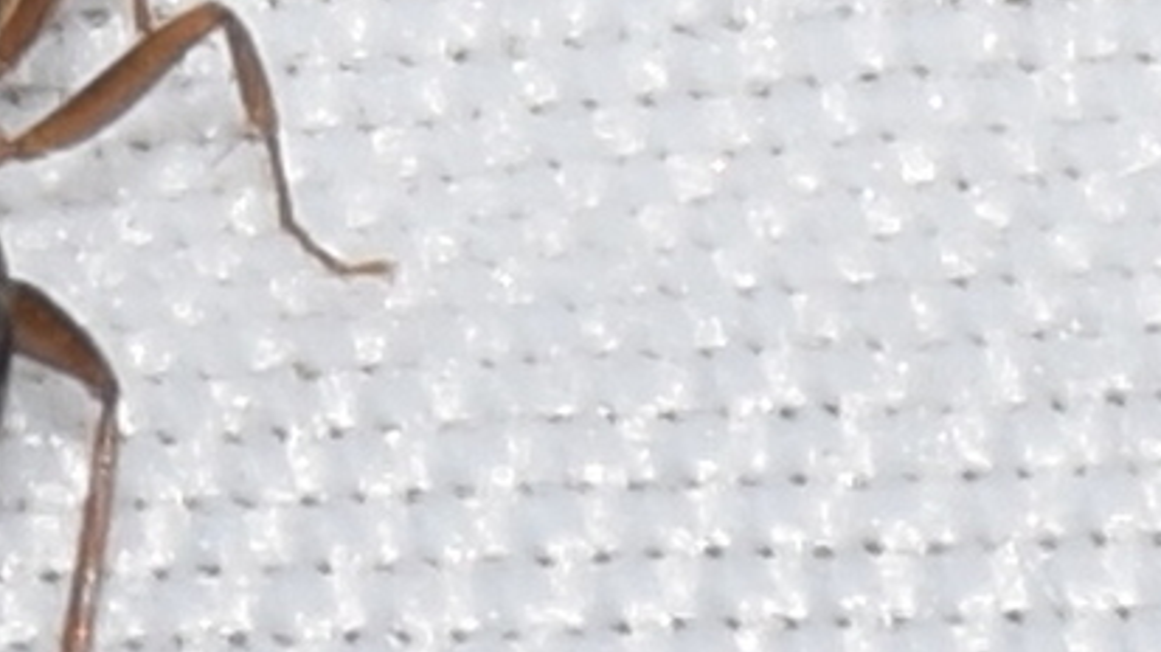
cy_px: 70
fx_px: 15818
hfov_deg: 4.2
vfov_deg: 2.4
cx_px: -149
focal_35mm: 514
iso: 100
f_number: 8
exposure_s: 1/60
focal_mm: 140
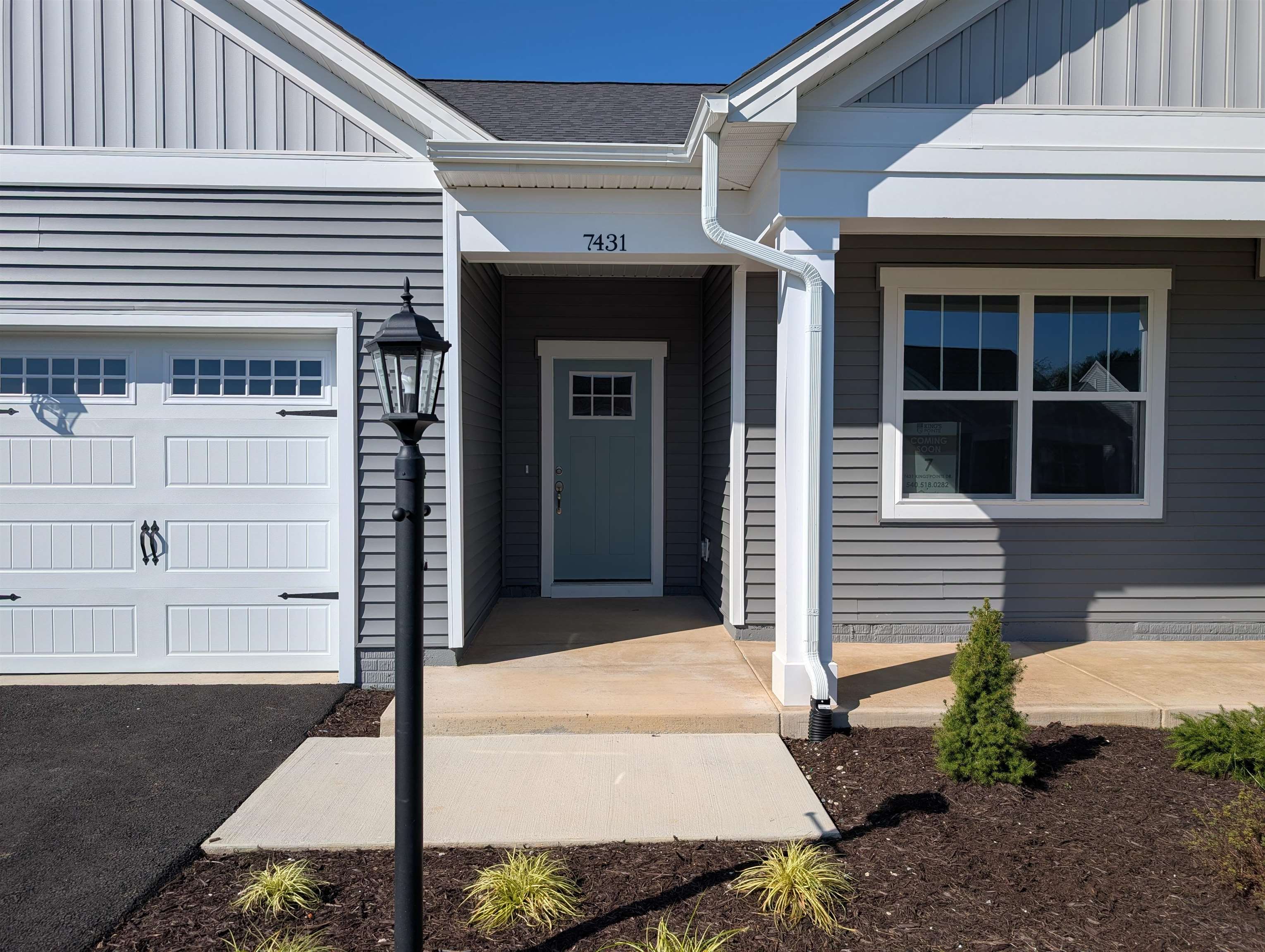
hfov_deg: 71.5
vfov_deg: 56.9
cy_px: 476
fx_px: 878
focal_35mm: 24
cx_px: 632
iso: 21
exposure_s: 1/2119
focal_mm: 6.9
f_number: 1.68
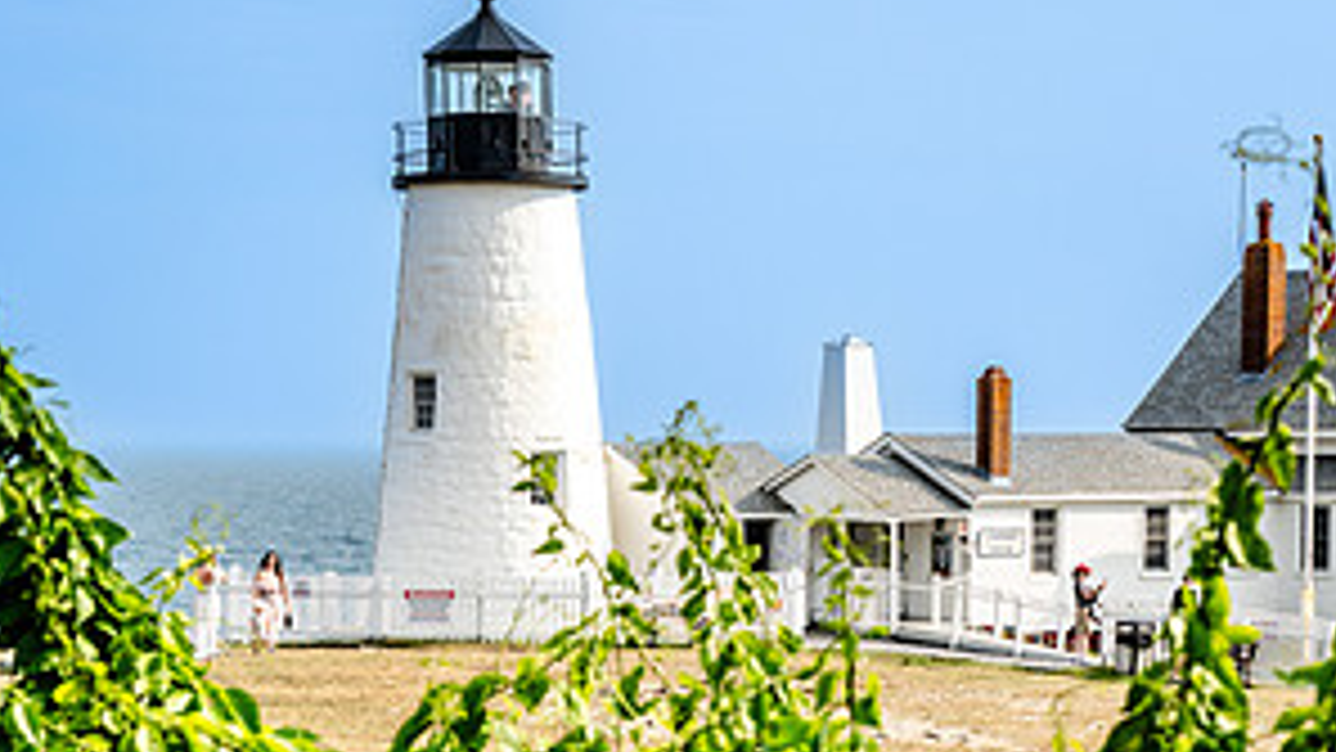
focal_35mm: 108
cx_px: 666
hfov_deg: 19.8
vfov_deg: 11.2
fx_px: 3826
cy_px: 617
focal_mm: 68
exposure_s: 1/1250
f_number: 6.3
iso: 125
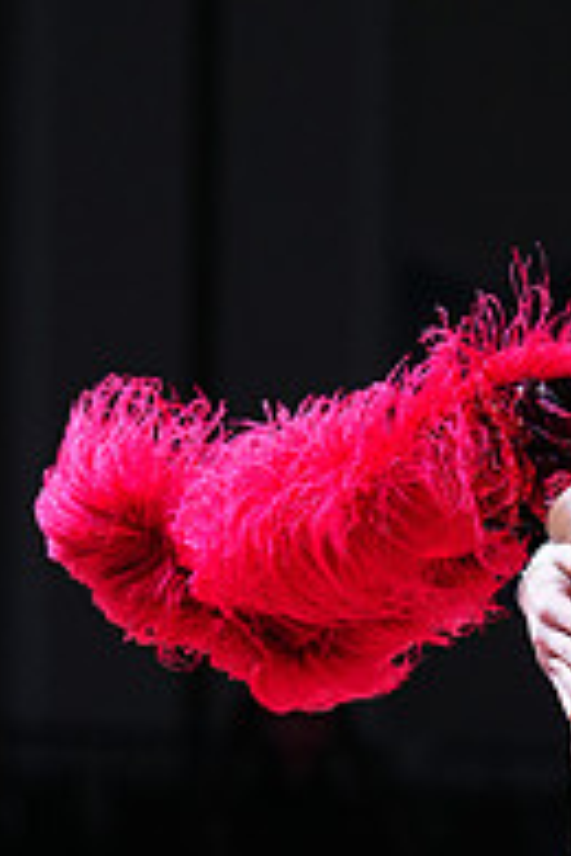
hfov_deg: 3.9
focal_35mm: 348
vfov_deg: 5.9
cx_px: 661
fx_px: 8279
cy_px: 1124
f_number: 2.8
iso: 1000
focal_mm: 117
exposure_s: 1/500
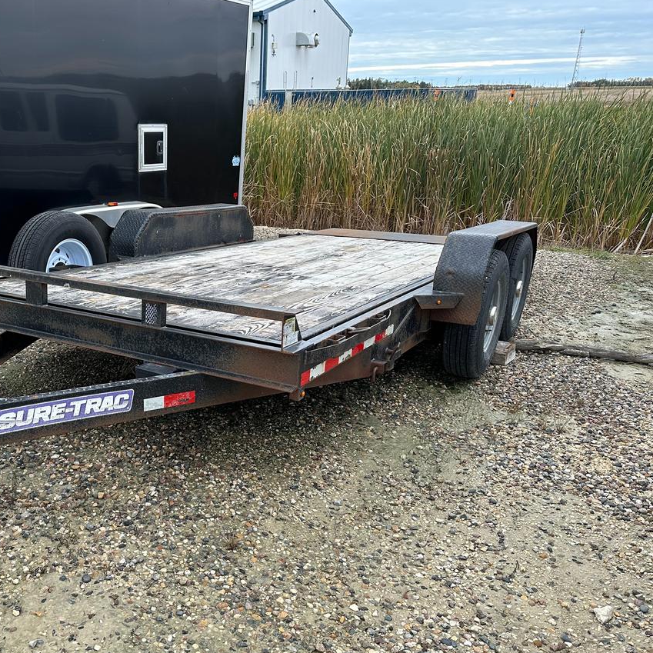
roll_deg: +2.1
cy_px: 365
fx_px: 683
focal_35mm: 32
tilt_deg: -20.0
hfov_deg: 49.3
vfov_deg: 51.0
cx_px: 173
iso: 80
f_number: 1.78
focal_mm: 6.86
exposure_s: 1/745
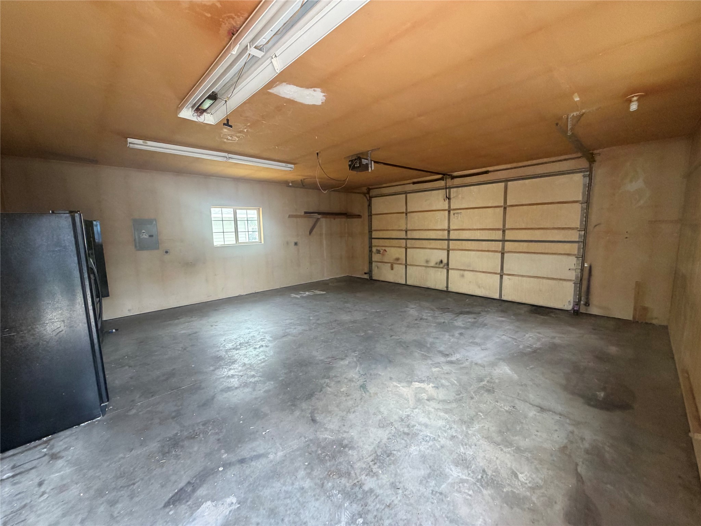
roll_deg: +1.3
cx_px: 350
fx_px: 284
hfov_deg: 102.1
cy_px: 263
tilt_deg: -6.9
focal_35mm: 14
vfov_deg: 85.7
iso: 320
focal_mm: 2.22
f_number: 2.2
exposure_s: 1/109
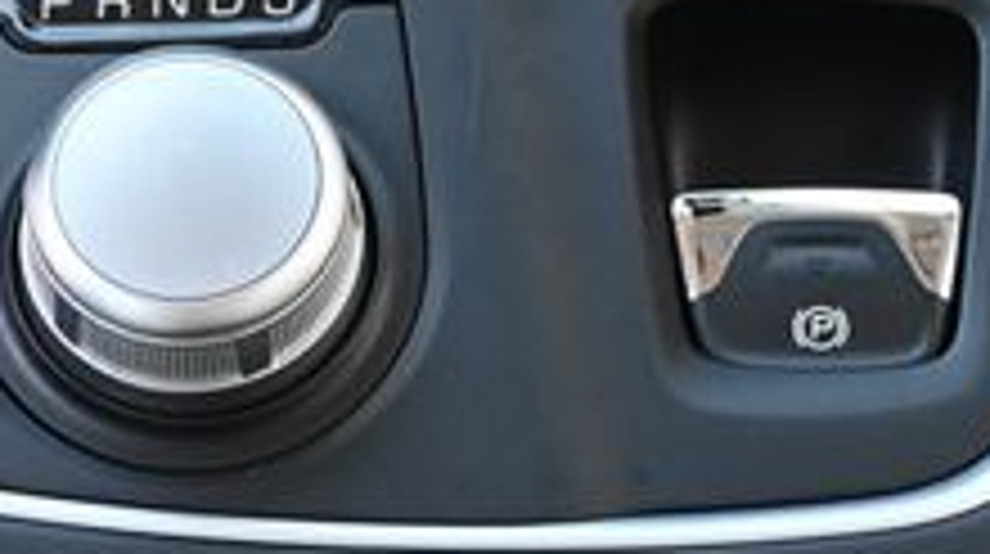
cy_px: -32
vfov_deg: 6.9
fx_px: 4561
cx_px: 459
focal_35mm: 174
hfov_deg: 12.4
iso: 1400
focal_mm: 38
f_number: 5.6
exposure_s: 1/125
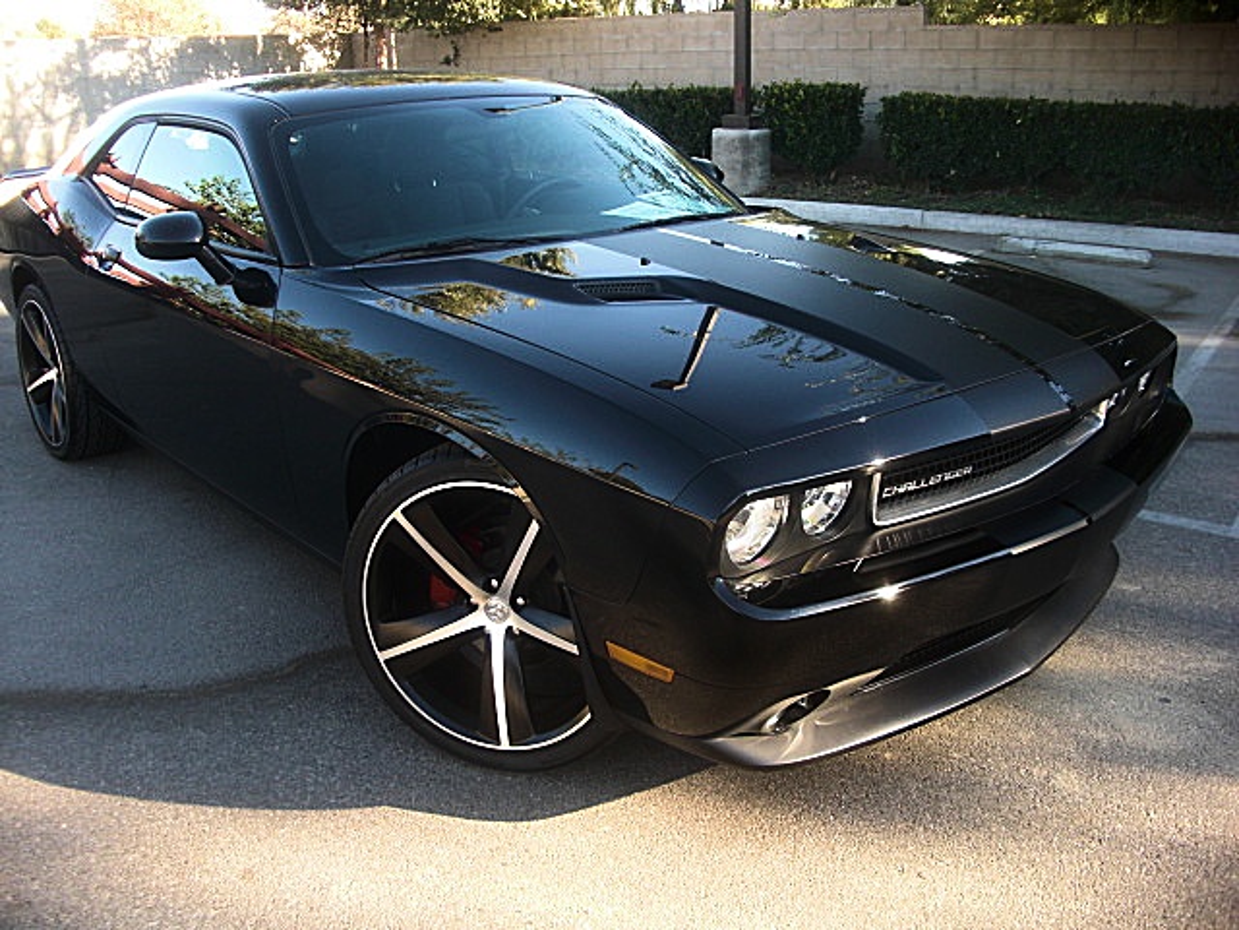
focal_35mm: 36
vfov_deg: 39.7
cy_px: 465
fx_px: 1289
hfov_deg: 51.4
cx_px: 620
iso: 50
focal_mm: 6.3
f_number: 2.8
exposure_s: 1/60
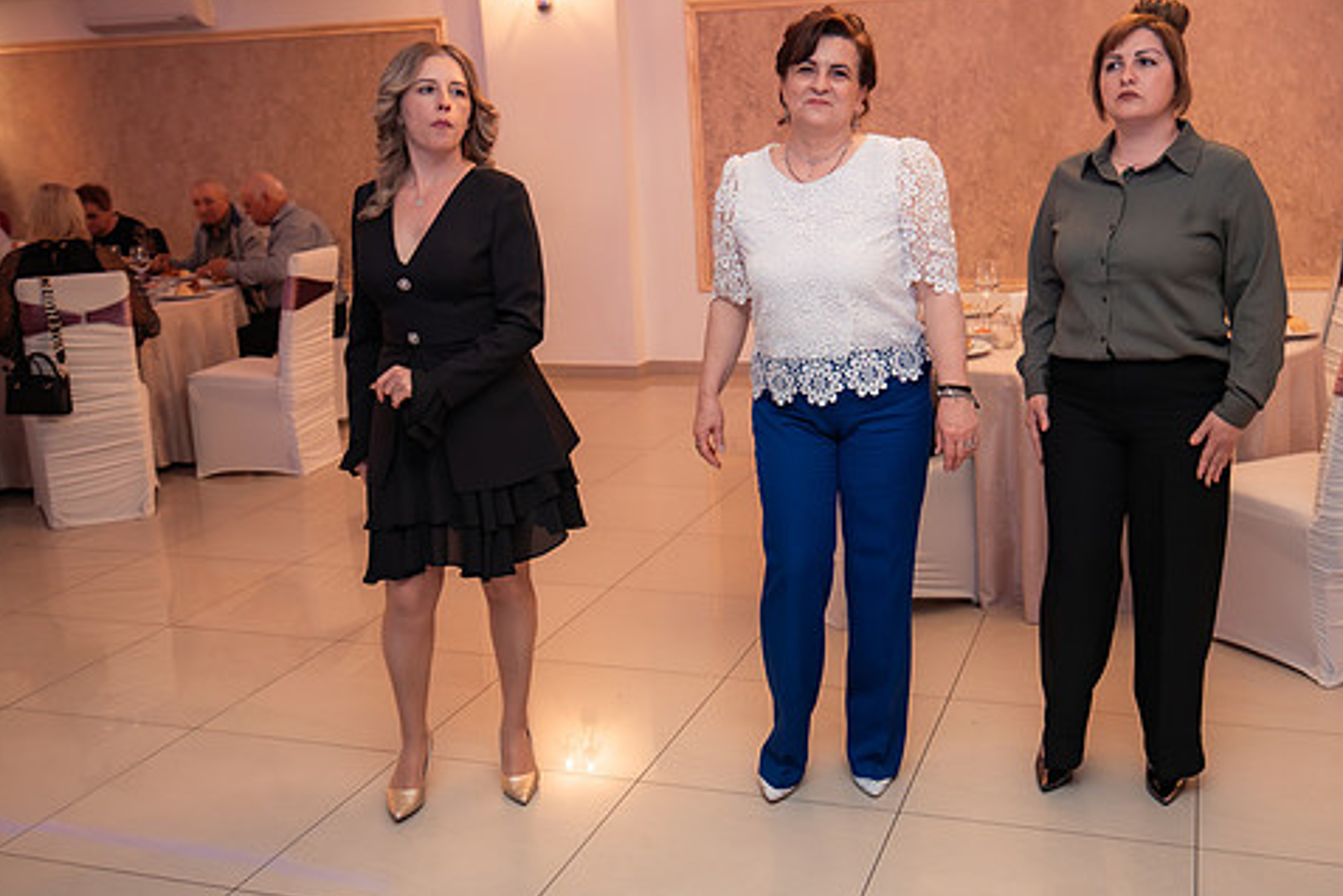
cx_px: 756
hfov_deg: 51.8
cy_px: 416
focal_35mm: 37
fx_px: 1380
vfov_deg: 35.9
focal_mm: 26
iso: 1600
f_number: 2.8
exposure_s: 1/200
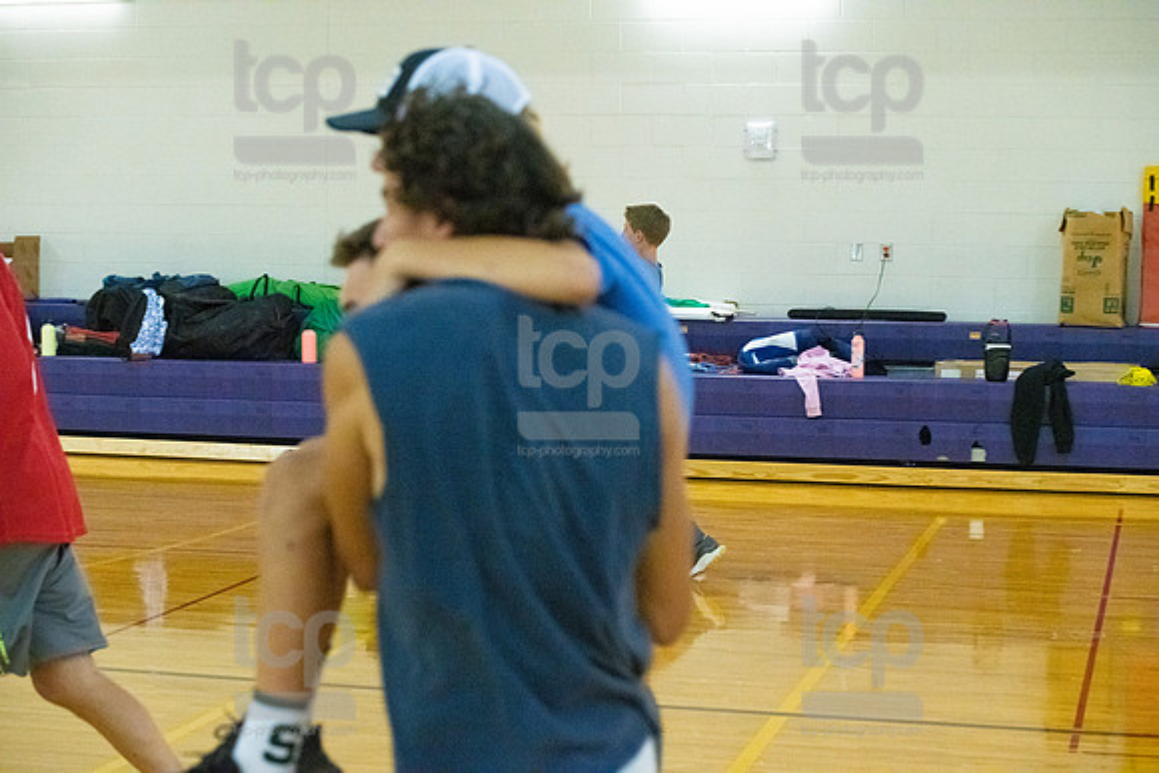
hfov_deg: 28.8
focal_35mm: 70
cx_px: 580
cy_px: 386
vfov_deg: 19.5
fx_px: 2254
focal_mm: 70
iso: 6400
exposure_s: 1/640
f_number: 4.5
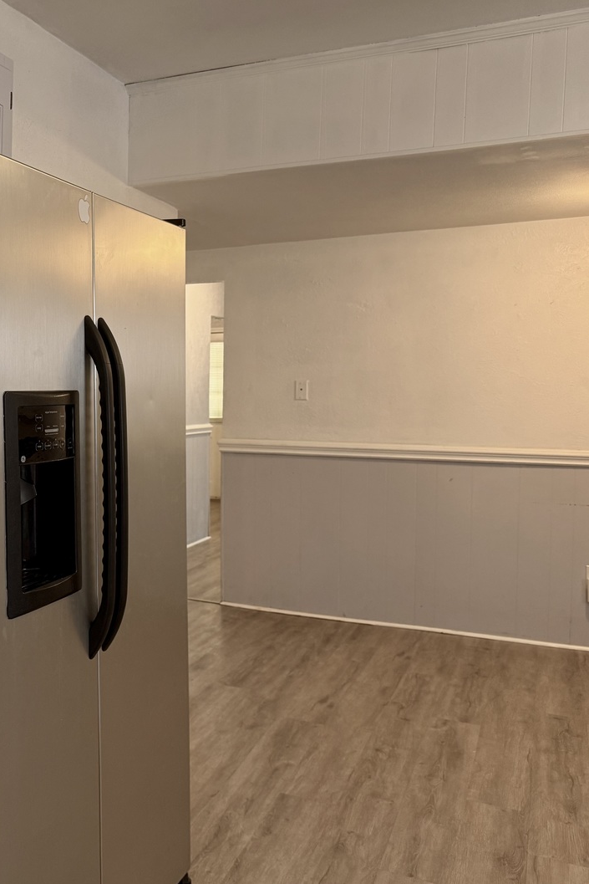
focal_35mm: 34
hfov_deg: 36.7
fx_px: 834
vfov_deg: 55.8
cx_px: 72
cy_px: 437
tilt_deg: -3.1
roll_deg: -0.2
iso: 250
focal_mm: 6.76
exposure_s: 1/60
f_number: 1.78
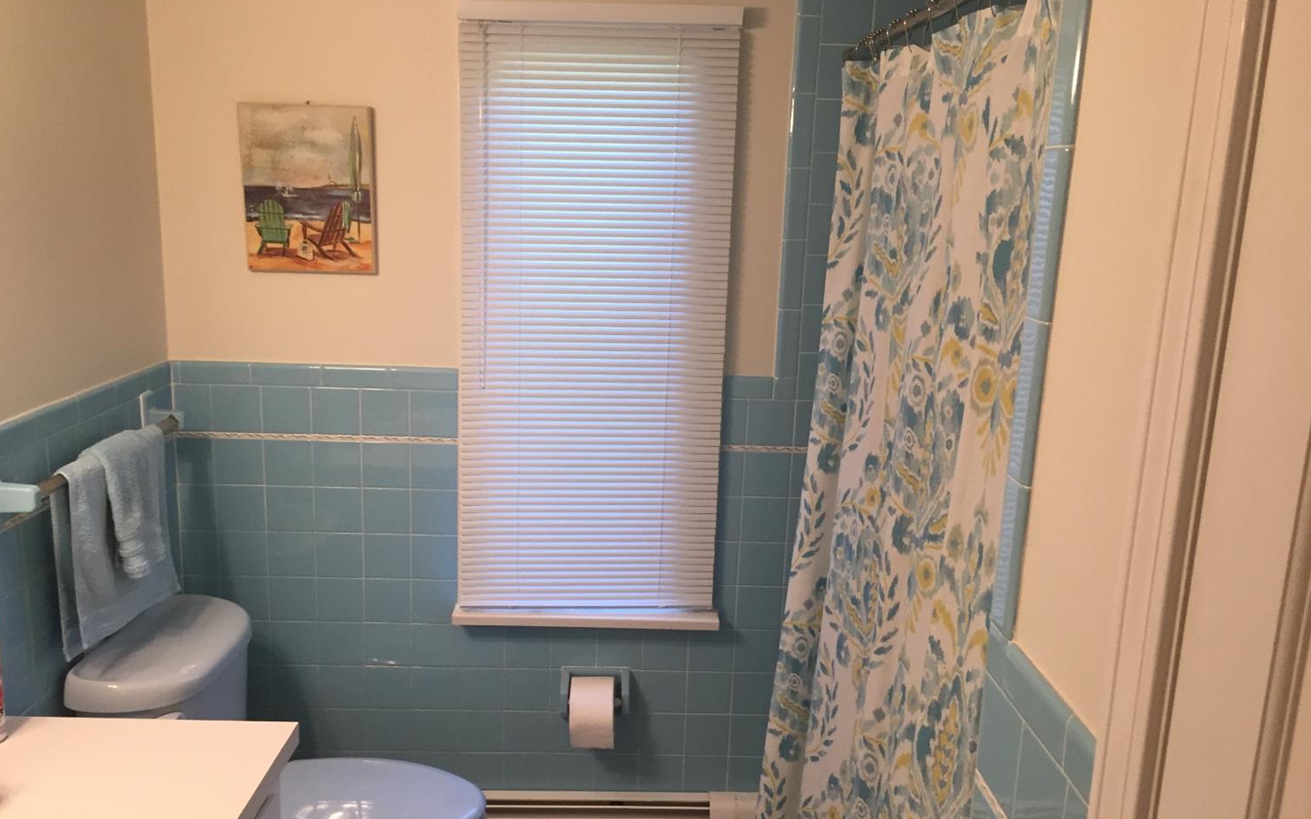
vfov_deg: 40.5
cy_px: 449
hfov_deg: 61.2
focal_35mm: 31
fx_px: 1107
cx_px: 656
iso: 40
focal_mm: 4.15
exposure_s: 1/30
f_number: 2.2
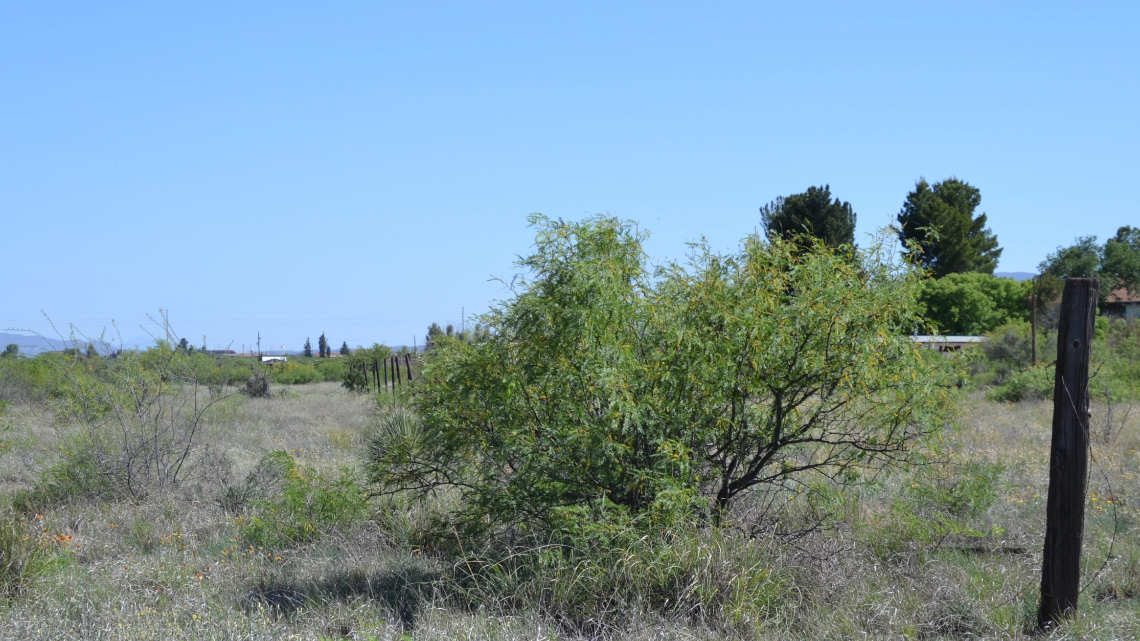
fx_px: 2690
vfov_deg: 13.6
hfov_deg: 23.9
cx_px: 529
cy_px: 425
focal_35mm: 89
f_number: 7.1
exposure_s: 1/200
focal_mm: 44
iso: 100
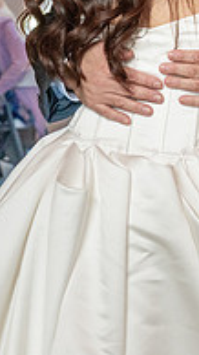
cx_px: 158
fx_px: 2066
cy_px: 52
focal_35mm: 220
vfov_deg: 9.8
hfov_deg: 5.5
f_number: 5.6
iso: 2000
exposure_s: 1/200
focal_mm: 64
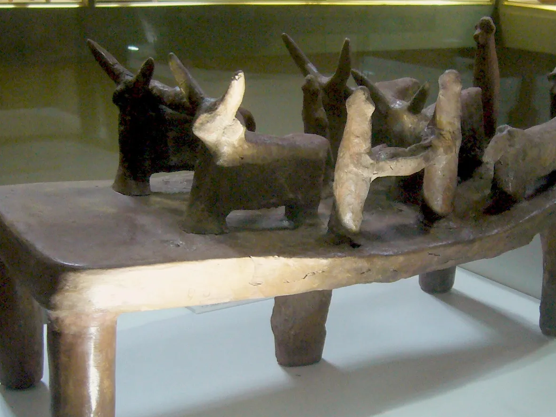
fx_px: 980
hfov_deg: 31.6
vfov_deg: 24.0
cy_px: 213
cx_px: 316
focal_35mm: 61
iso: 200
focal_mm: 6
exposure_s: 1/13
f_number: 2.9
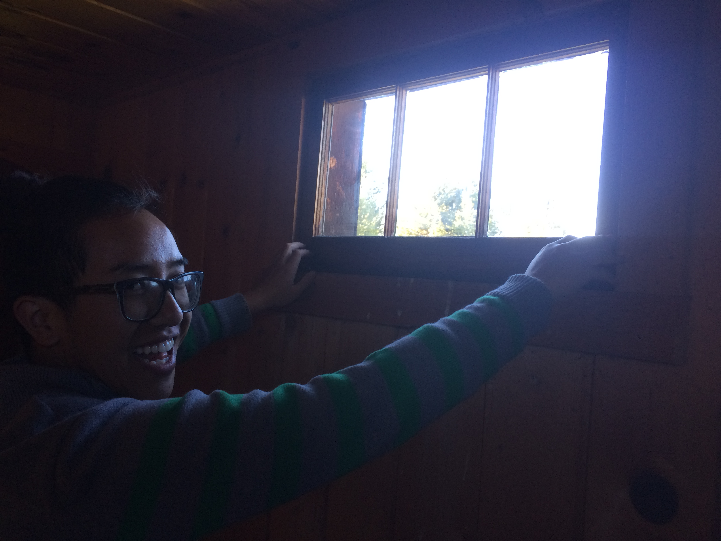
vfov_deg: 48.2
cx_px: 360
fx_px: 604
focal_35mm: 29
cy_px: 270
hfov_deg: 61.7
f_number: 2.2
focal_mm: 4.15
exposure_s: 1/30
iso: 40
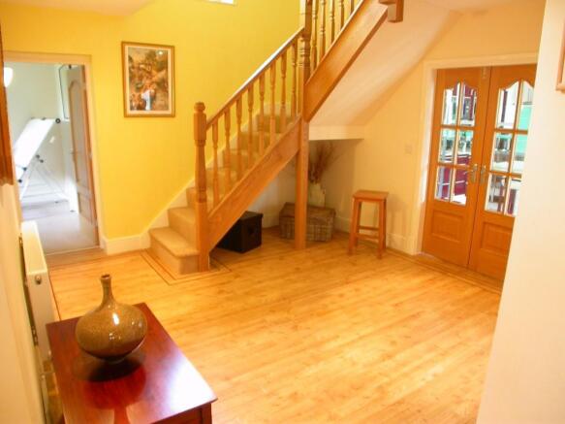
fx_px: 620
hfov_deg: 49.0
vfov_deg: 37.7
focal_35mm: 38
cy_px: 212
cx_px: 282
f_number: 2.6
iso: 111
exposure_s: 1/3.9
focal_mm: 7.85
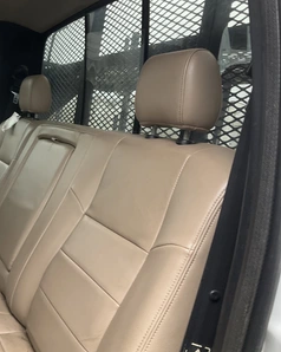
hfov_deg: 38.3
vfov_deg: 48.0
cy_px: 176
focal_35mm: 38
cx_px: 76
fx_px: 395
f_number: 1.8
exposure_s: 1/94
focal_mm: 3
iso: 64
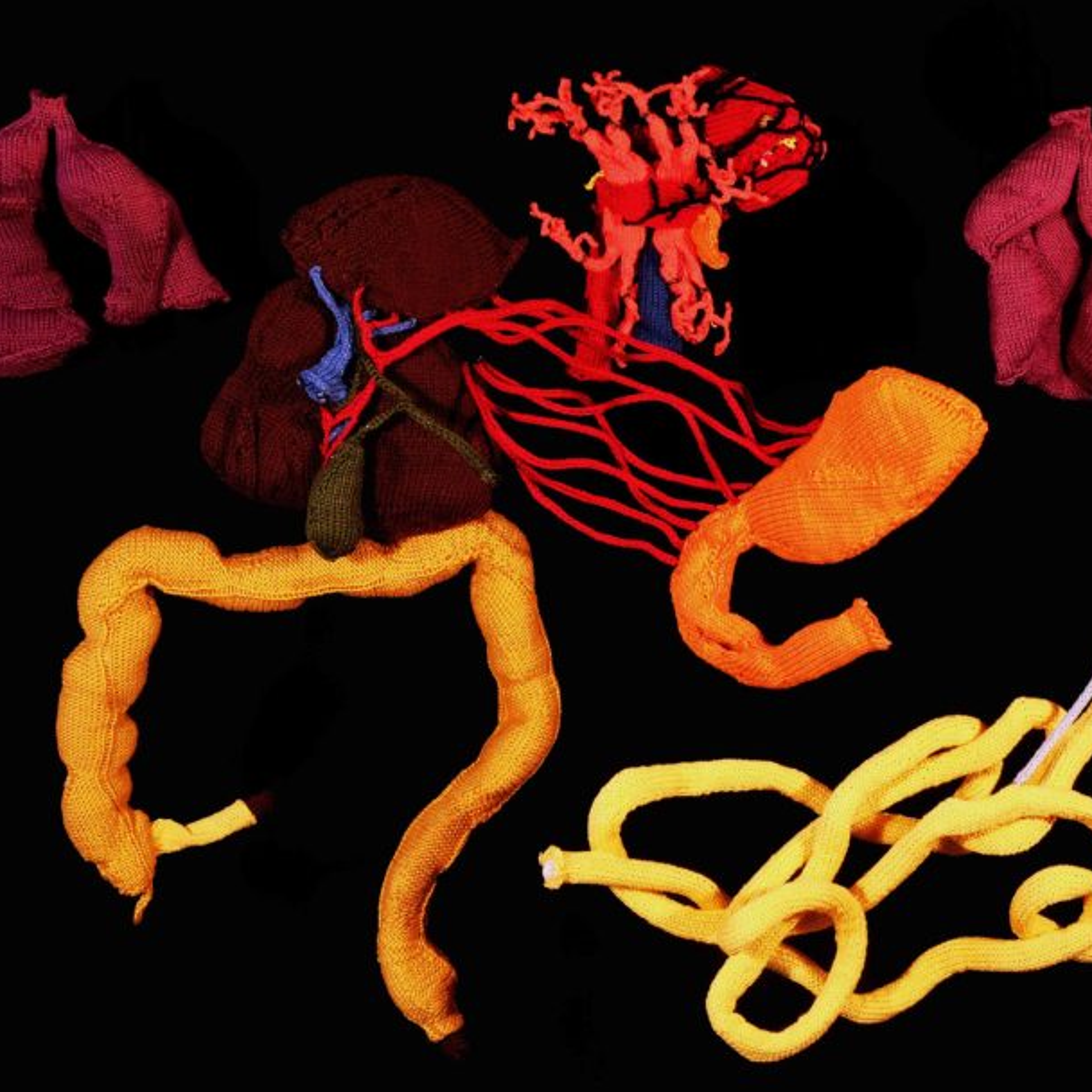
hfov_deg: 31.5
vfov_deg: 31.6
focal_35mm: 54
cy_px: 547
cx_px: 702
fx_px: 1927
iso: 800
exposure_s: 1/5
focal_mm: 27.7
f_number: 22
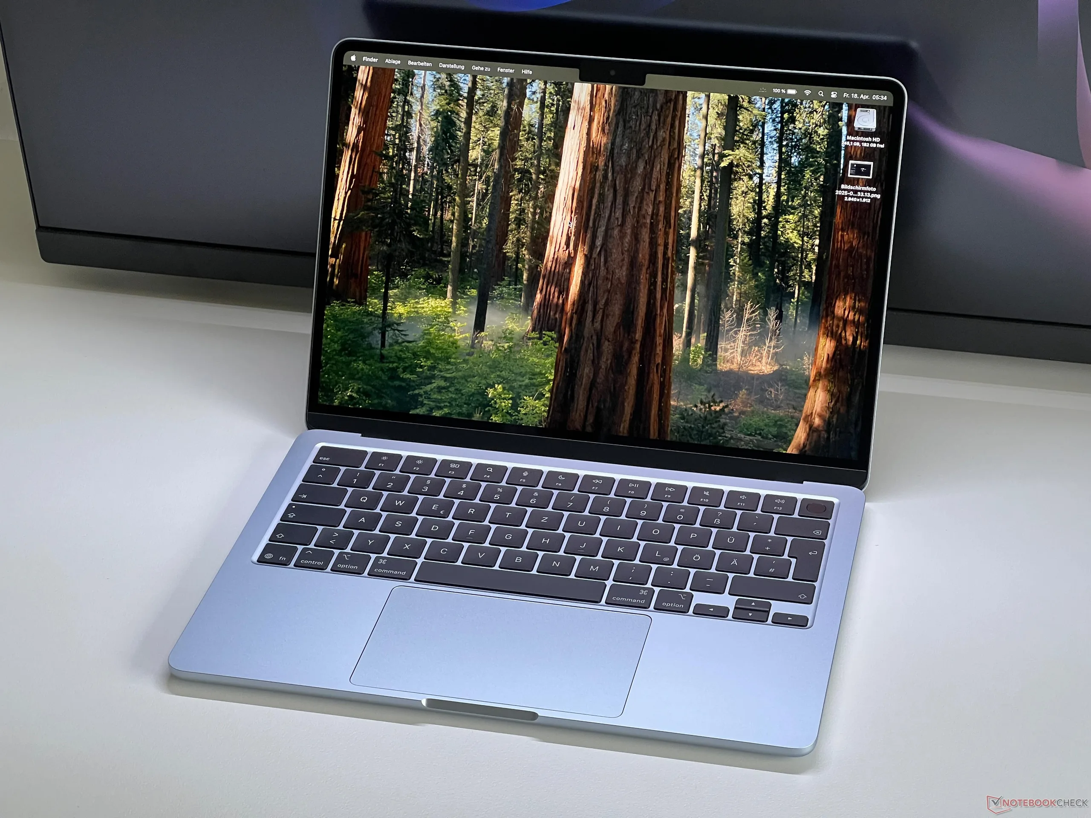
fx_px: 2427
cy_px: 409
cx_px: 546
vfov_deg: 19.1
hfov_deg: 25.3
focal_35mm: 77
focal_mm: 9
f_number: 2.8
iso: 125
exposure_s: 1/99
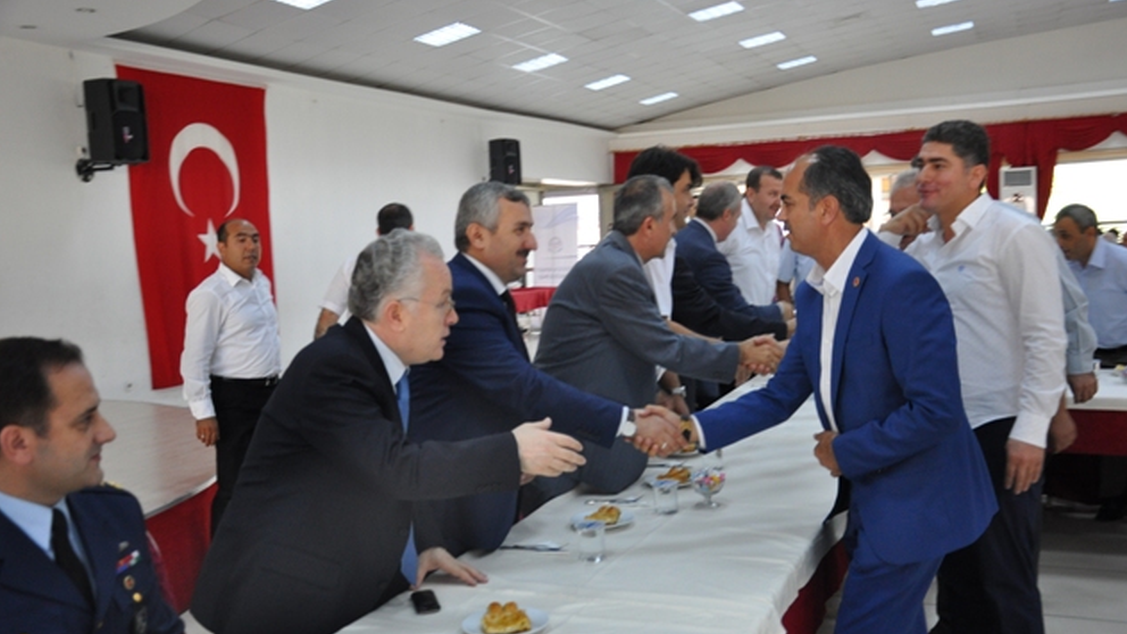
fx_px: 1046
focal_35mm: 35
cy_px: 346
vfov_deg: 33.7
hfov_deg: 56.6
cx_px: 563
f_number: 4
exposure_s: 1/60
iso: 800
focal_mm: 22
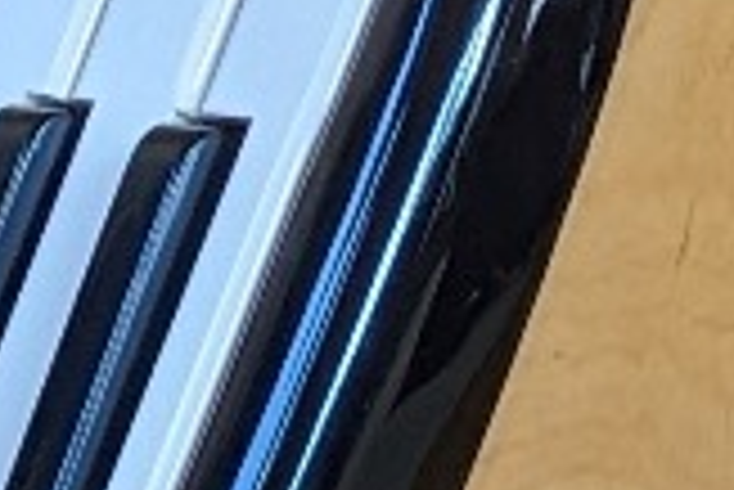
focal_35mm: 207
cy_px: 1497
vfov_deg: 6.1
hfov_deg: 8.8
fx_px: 4224
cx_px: -1139
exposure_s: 1/74.5
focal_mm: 4.38
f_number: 1.73
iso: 203
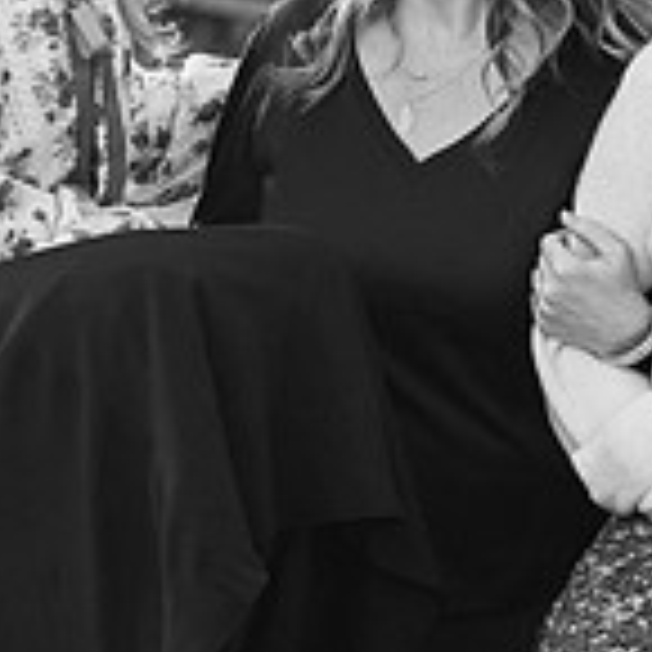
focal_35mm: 363
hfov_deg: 4.8
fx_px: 7735
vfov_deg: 4.8
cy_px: 178
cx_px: 621
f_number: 5
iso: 2000
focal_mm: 107
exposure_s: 1/500
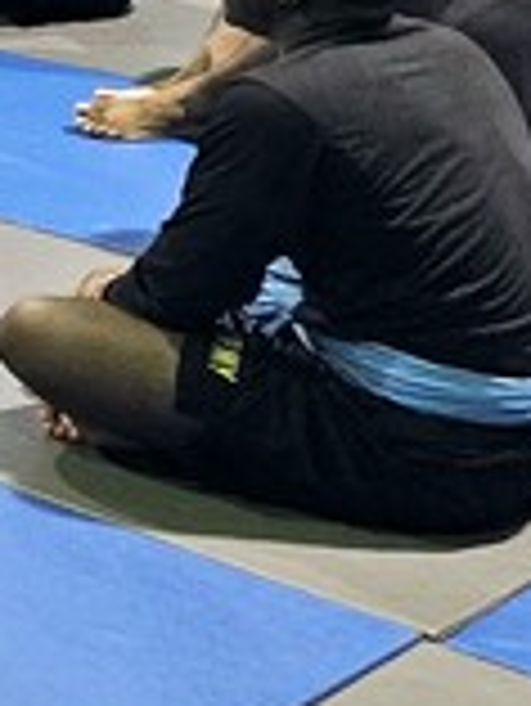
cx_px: -1233
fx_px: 2696
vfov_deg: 13.9
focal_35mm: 132
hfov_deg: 8.6
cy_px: -375
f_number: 1.8
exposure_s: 1/120
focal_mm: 5.4
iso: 200
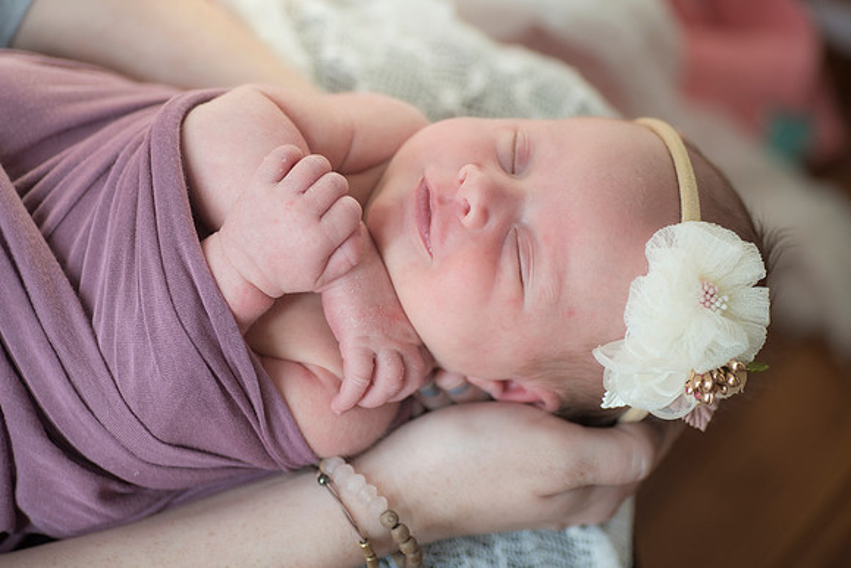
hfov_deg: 22.6
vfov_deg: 15.2
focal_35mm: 90
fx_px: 2128
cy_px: 284
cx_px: 426
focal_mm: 90
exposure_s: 1/200
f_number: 3.2
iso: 640
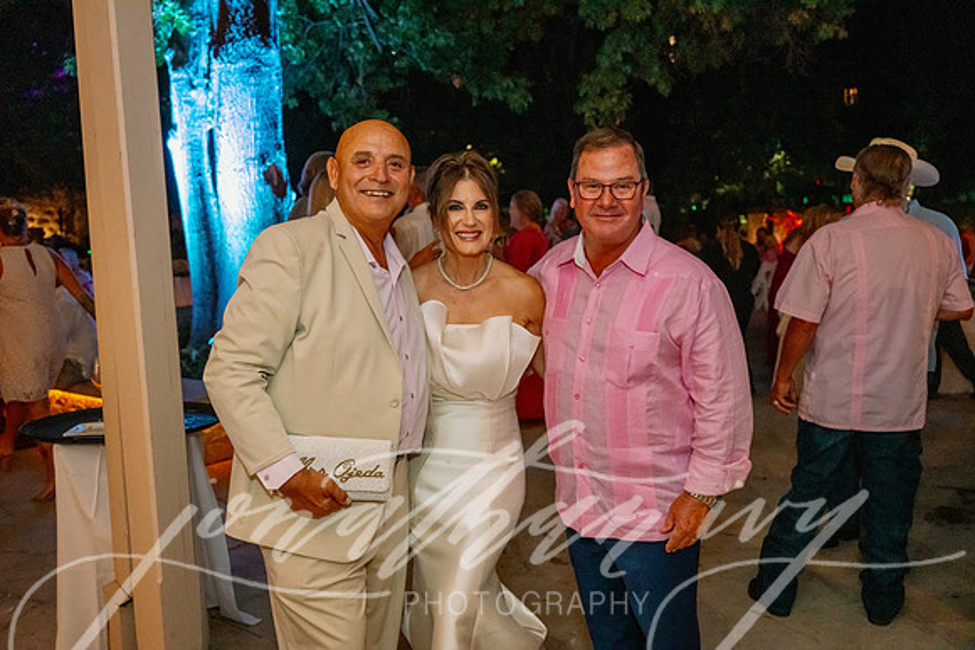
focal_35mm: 33
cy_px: 325
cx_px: 488
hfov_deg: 57.2
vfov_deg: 40.0
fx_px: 894
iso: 5000
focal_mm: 33
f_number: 3.5
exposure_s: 1/200
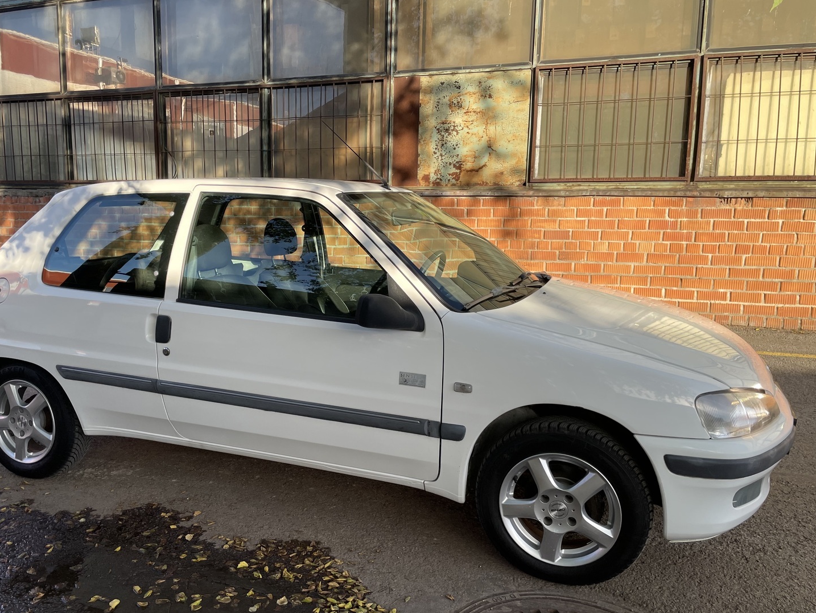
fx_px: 684
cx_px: 372
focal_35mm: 29
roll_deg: -0.1
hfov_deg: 61.5
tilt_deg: -8.1
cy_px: 322
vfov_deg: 48.2
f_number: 1.6
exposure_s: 1/774
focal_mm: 4.2
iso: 32
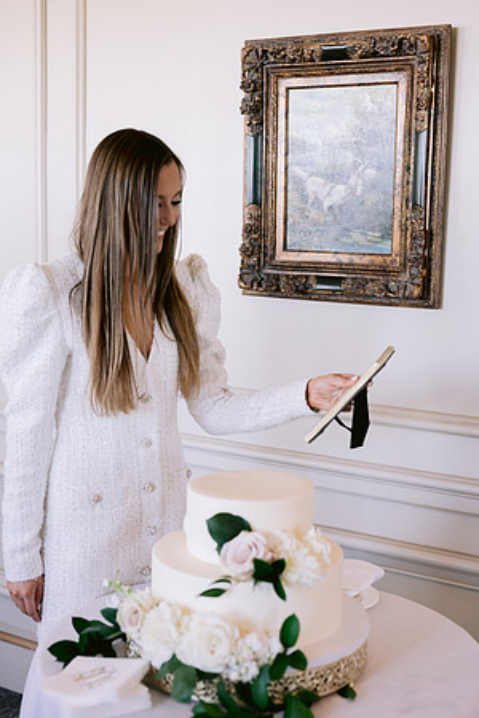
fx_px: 998
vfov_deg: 39.6
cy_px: 359
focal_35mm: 50
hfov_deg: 27.0
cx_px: 240
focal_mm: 50
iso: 800
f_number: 2.8
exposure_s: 1/200
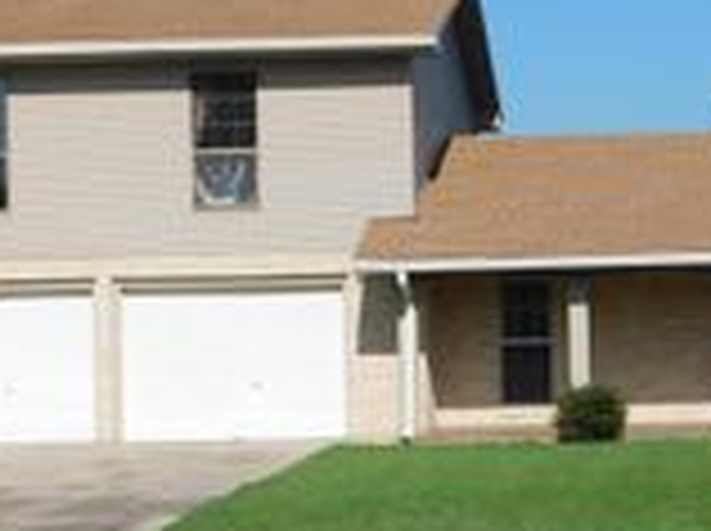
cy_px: 326
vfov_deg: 15.5
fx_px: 1948
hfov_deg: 20.4
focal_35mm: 95
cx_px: 603
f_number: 6.4
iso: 125
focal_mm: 5.3
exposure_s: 1/640
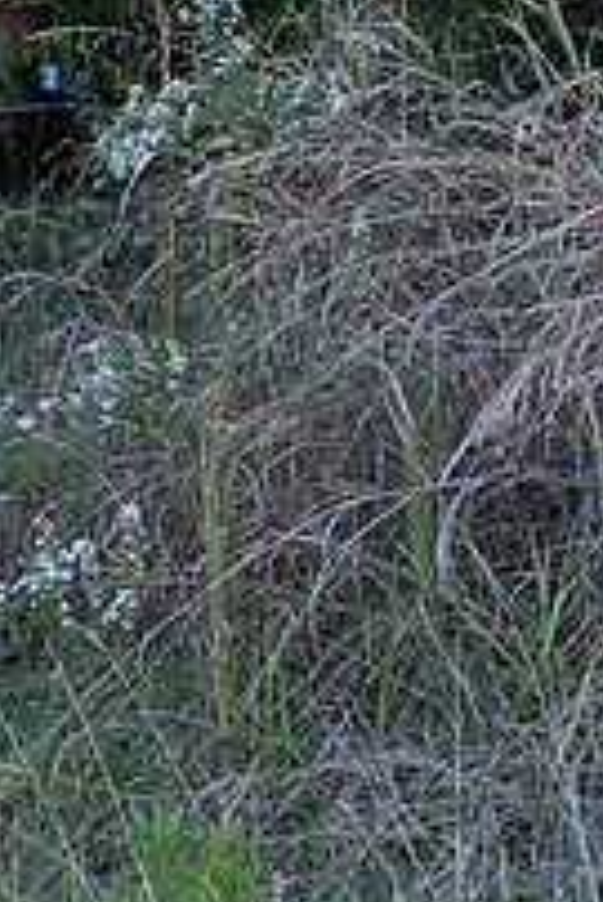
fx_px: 2959
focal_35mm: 118
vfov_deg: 17.3
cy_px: 304
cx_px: -54
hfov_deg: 11.5
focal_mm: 35.3
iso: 400
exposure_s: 1/250
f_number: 3.6
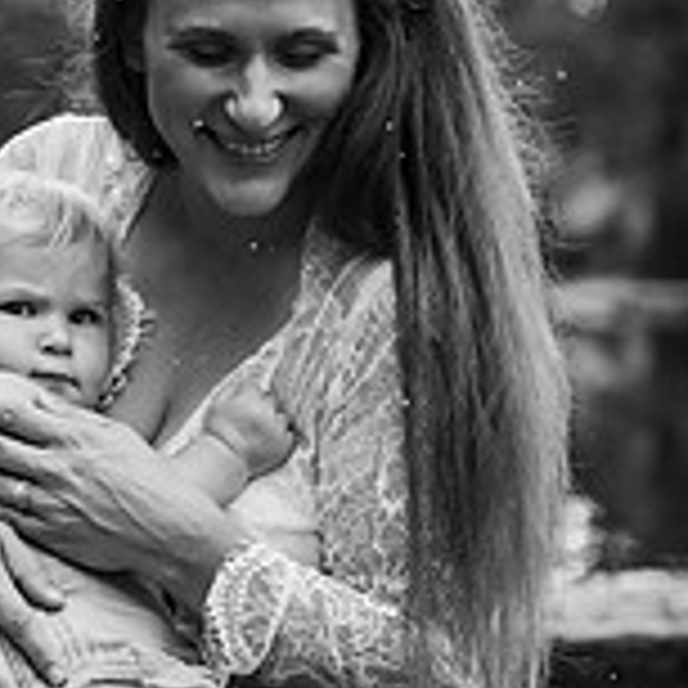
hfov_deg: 9.9
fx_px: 3935
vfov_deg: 10.0
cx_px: 67
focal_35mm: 175
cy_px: 544
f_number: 3.2
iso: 500
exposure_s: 1/1600
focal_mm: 70
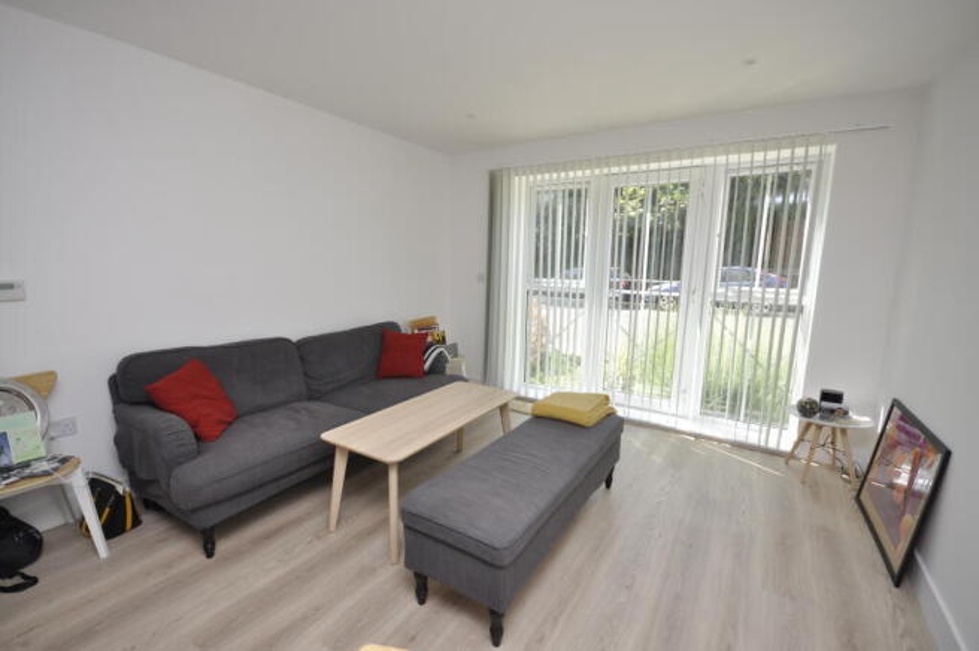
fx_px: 408
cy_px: 326
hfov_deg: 100.4
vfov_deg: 77.2
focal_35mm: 15
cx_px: 490
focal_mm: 10
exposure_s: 1/125
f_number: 5.6
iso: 280
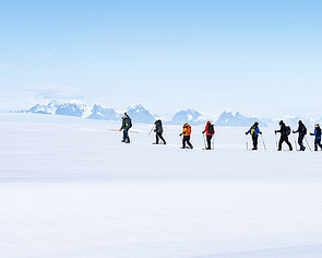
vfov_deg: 12.0
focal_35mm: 129
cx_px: 228
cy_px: 102
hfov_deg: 14.9
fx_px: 1229
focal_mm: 70
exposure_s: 1/320
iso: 125
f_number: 8
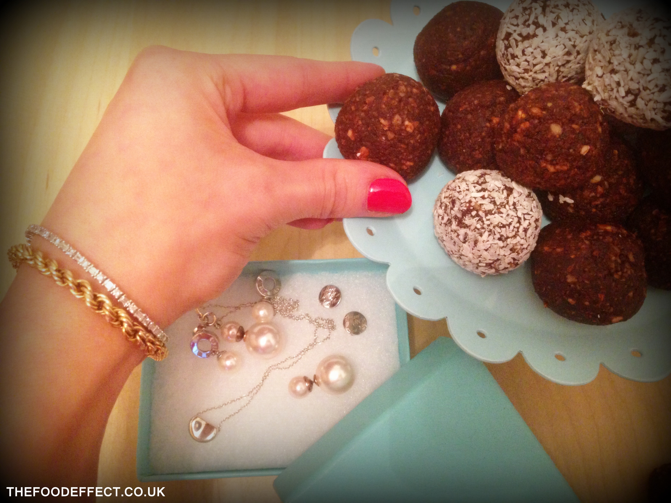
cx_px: 336
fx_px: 640
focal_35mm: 33
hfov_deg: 55.4
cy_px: 252
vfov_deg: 42.9
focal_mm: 4.12
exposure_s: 1/20
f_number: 2.4
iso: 400
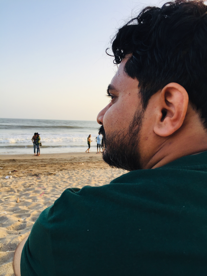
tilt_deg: -4.9
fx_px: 231
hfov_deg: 48.2
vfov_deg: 61.7
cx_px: 104
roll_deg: -1.7
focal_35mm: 29
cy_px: 138
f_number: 2.2
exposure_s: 1/395
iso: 32
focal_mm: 4.15
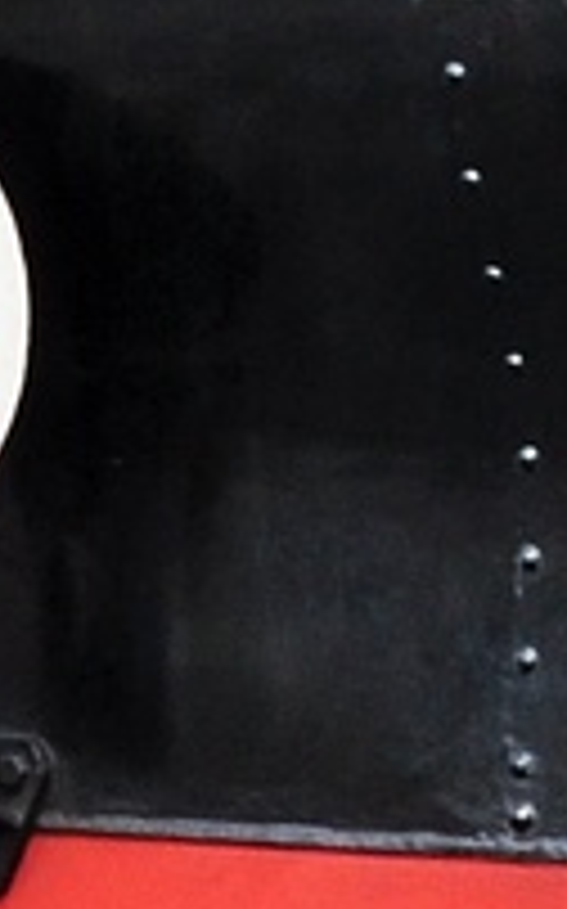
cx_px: 1310
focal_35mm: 319
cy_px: -54
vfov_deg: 6.6
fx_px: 7898
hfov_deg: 4.0
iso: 200
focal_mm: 22
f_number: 9
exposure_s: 1/160
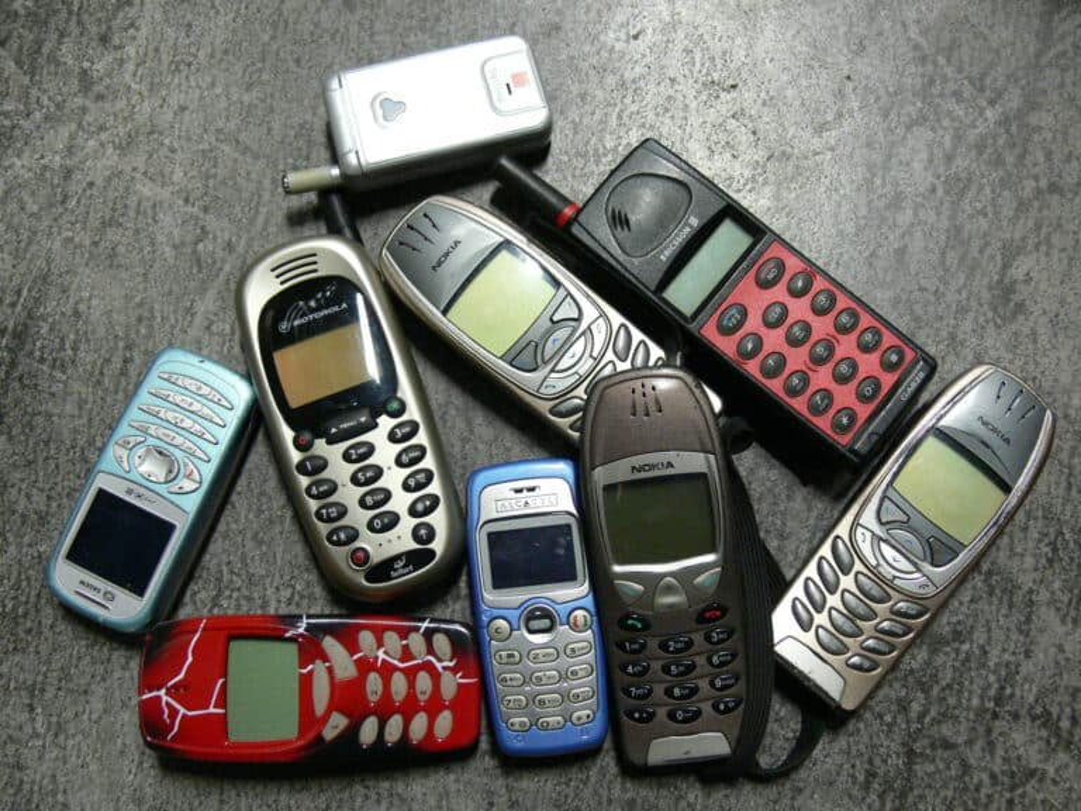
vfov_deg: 40.7
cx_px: 540
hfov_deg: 52.6
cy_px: 406
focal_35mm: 35
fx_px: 1093
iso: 200
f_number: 2.8
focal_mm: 7.4
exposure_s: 1/15
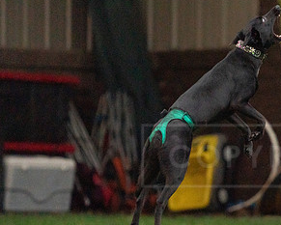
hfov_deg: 2.3
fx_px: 6863
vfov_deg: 1.9
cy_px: 172
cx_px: 234
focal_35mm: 825
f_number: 6.3
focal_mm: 441
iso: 6400
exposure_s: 1/1600
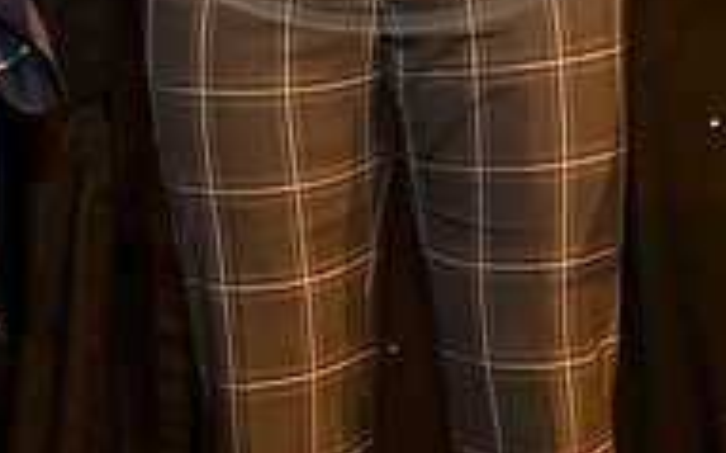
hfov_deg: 14.0
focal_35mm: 149
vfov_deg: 8.3
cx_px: 473
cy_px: -457
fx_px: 2945
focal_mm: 35
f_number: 3.2
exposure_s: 1/250
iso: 1600
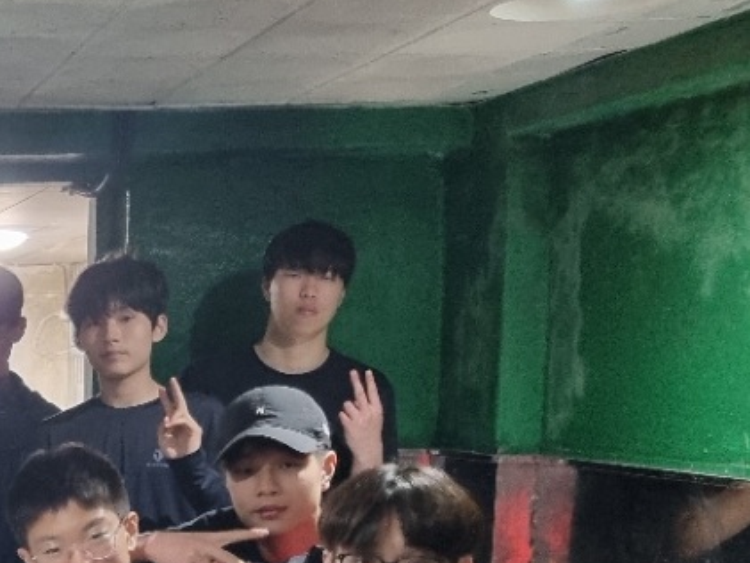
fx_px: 1712
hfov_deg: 21.8
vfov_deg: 18.1
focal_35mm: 79
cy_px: 590
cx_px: -271
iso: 640
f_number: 1.8
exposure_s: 1/24
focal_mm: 5.4
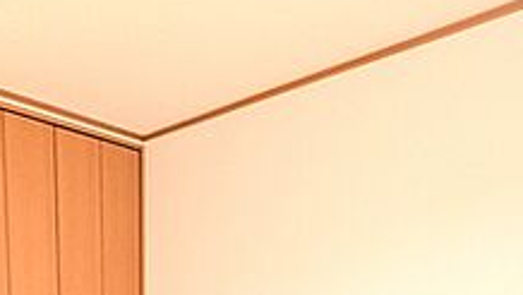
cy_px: 429
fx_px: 583
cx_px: 168
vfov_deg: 23.4
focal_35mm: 42
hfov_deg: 47.4
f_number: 2.2
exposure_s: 1/241
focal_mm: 1.83
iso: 51
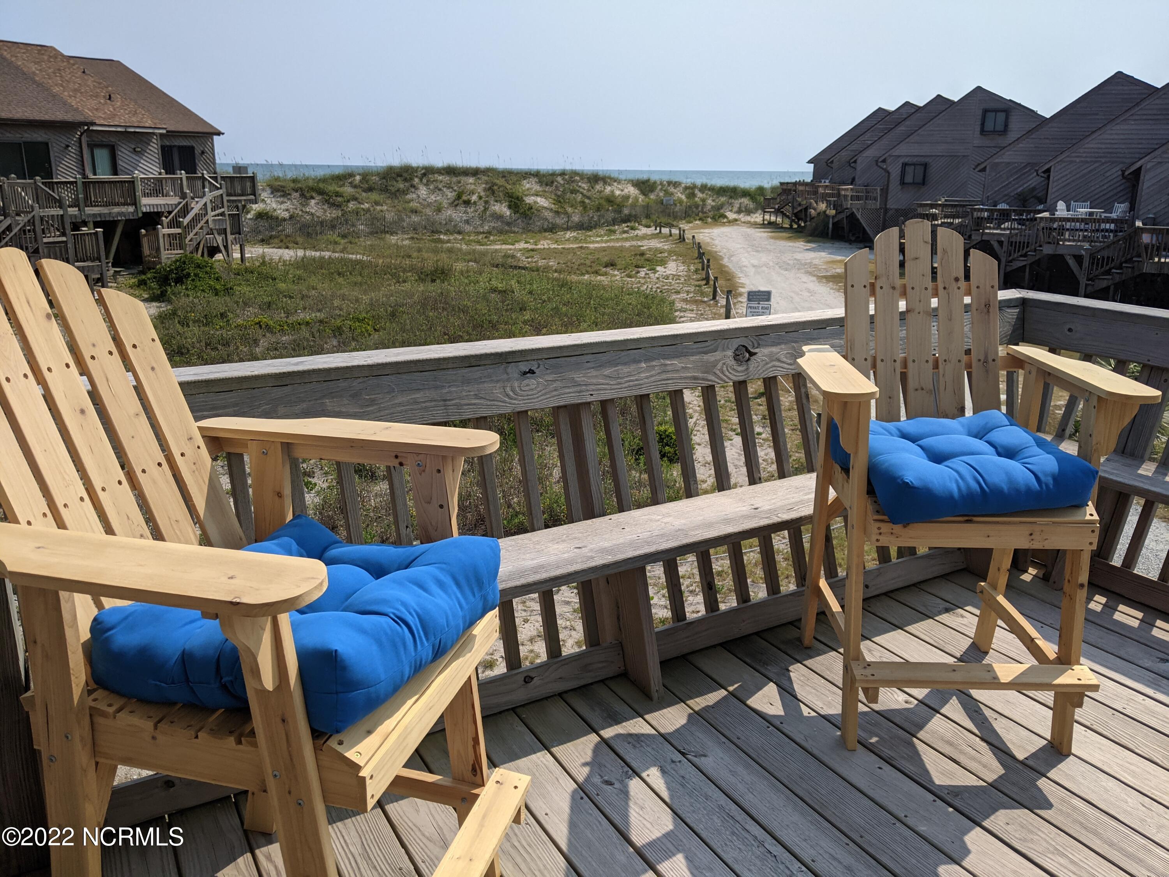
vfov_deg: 51.4
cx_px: 584
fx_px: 912
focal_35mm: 27
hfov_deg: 65.3
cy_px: 438
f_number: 1.8
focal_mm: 4.44
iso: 61
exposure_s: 1/4695
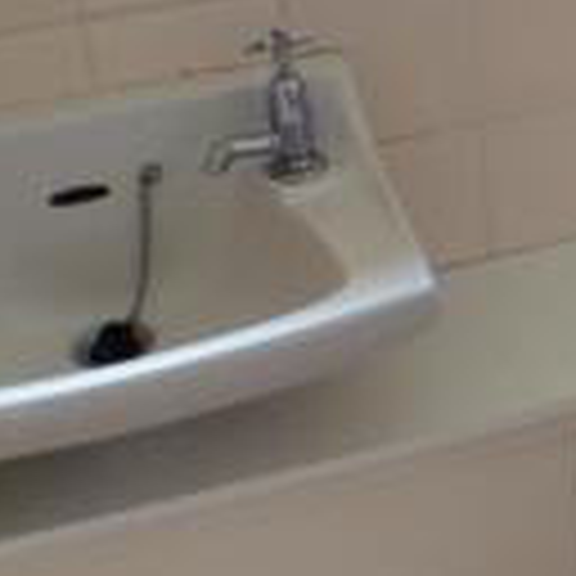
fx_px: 2278
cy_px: 218
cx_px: 862
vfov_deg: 14.4
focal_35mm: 121
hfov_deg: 13.6
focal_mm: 4.12
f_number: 2.2
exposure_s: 1/120
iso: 40
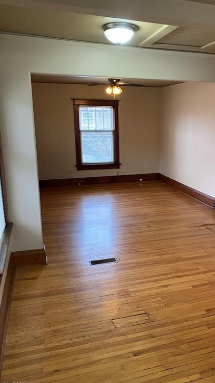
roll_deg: +0.7
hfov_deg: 40.0
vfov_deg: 66.1
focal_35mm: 29
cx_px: 130
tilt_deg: -12.4
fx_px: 294
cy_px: 192
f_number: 1.8
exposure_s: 1/60
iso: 400
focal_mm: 4.25
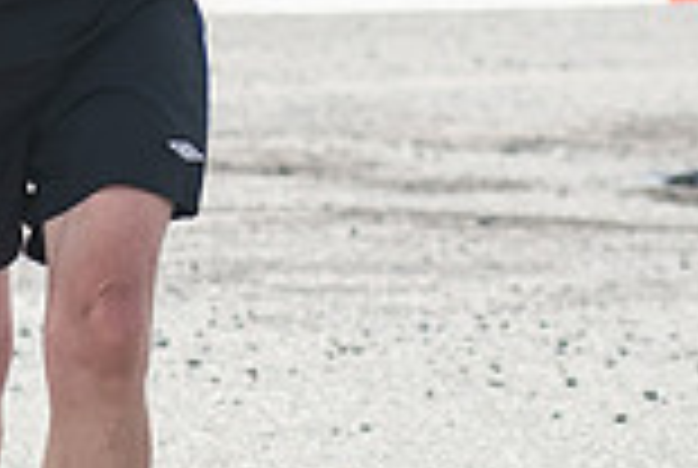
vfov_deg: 2.8
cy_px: -459
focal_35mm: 486
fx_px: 9441
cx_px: 0
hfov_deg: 4.2
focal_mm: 70
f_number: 4.5
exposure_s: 1/2000
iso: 250
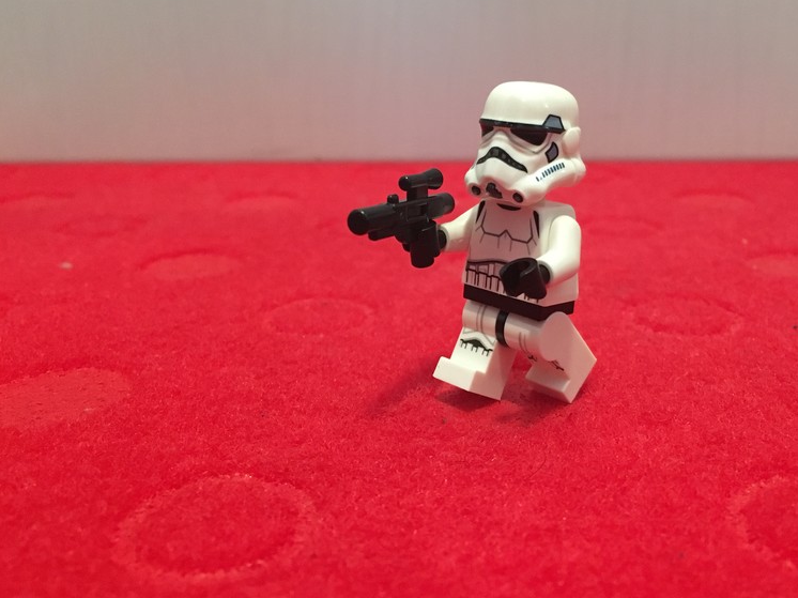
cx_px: 462
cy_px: 309
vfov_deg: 40.7
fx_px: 807
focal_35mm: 35
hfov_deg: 52.4
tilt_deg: -18.9
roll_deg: -0.2
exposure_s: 1/17
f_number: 2.2
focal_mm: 4.15
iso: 500
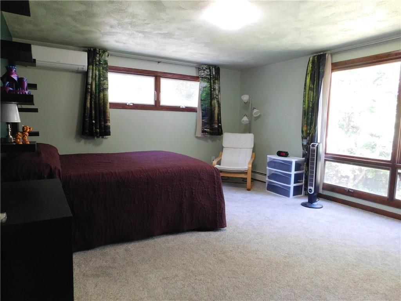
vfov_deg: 58.9
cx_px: 200
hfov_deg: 73.9
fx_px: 266
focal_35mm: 23
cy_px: 150
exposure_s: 1/30
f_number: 3
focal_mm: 4
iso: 320
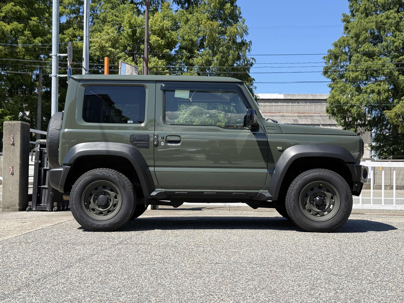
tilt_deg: +2.6
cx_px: 202
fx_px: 560
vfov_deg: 30.3
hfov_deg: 39.7
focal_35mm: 48
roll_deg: -1.0
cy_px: 152
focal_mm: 6.76
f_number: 1.78
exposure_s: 1/2865
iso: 64
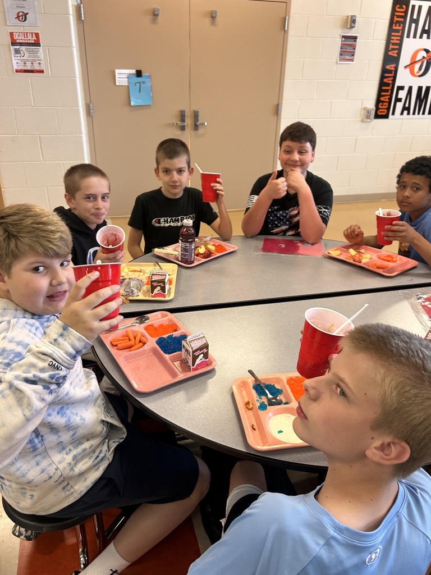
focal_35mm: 26
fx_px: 432
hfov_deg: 53.1
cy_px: 288
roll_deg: -2.6
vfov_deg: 67.3
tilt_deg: -27.5
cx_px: 216
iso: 125
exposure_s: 1/60
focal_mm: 5.7
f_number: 1.5
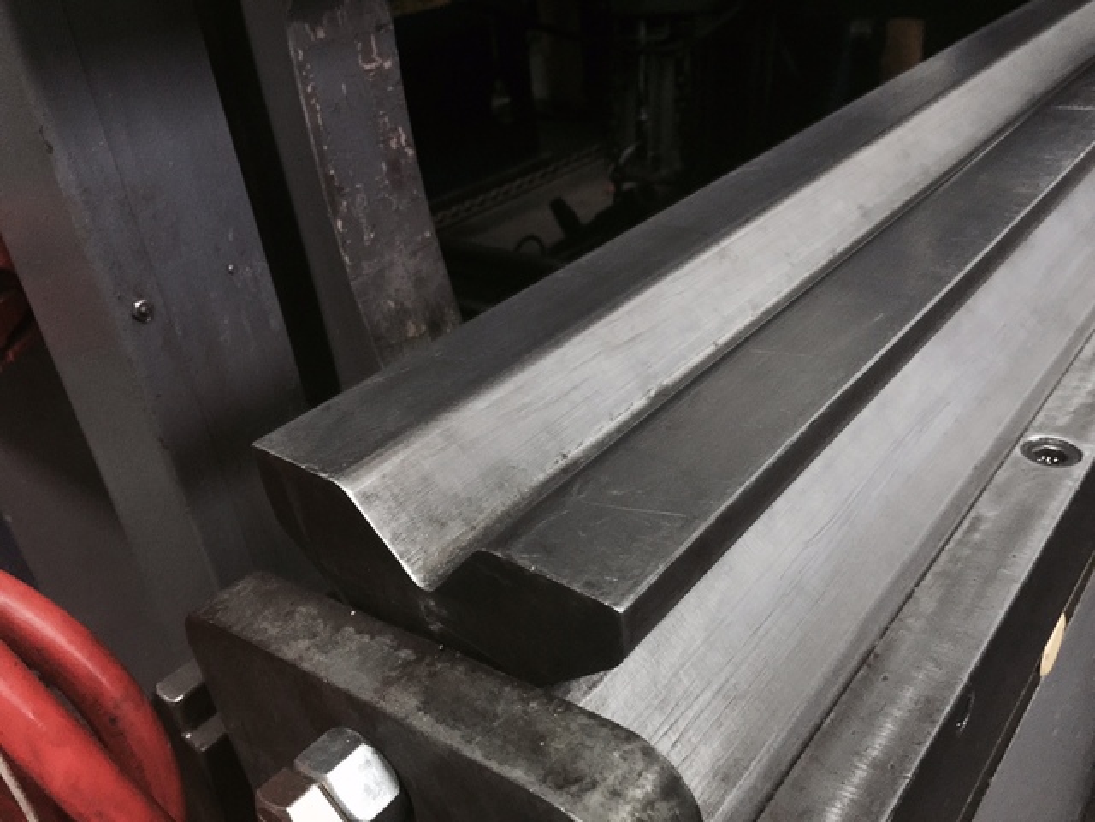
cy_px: 411
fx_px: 917
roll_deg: +6.8
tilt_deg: -29.6
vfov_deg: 48.2
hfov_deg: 61.7
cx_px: 548
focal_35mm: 29
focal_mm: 4.15
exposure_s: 1/4
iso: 100
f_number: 2.2
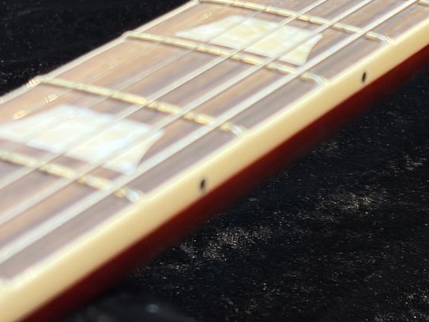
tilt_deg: -23.3
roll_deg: -2.3
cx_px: 303
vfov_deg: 12.2
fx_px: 1500
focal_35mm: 121
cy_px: 118
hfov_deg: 16.2
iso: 125
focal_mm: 5.96
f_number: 1.6
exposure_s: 1/40
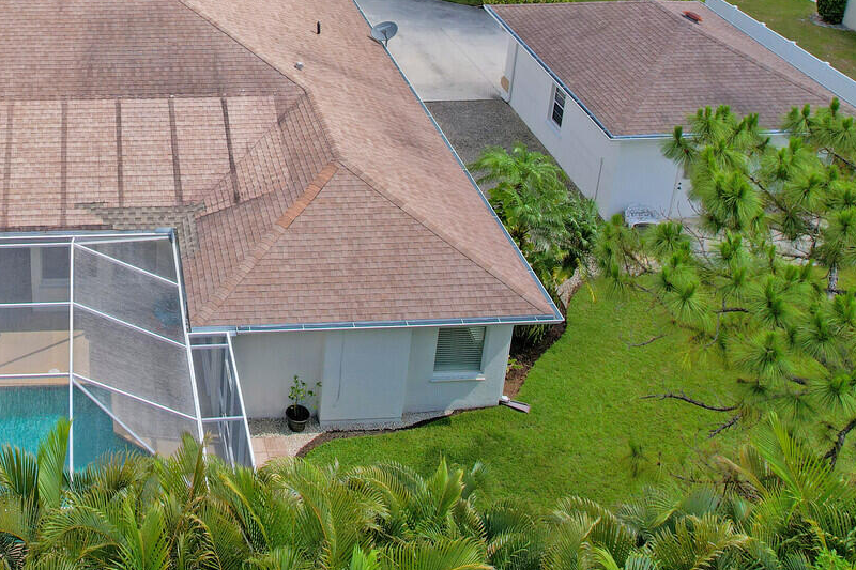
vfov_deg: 28.7
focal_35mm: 44
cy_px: 7
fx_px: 1046
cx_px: 142
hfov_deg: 42.0
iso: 100
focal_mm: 8.38
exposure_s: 1/1600
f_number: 2.8
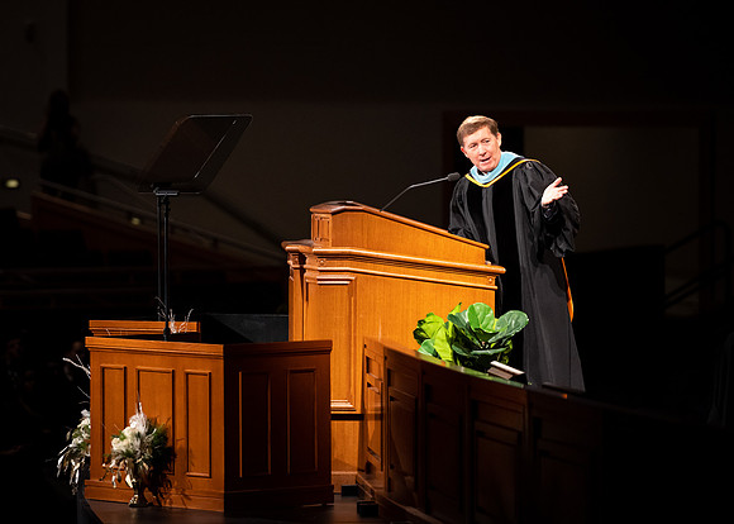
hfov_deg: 8.1
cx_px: 324
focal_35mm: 250
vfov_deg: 5.8
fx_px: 5202
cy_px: 261
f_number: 2.8
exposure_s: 1/200
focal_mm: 200
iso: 1250
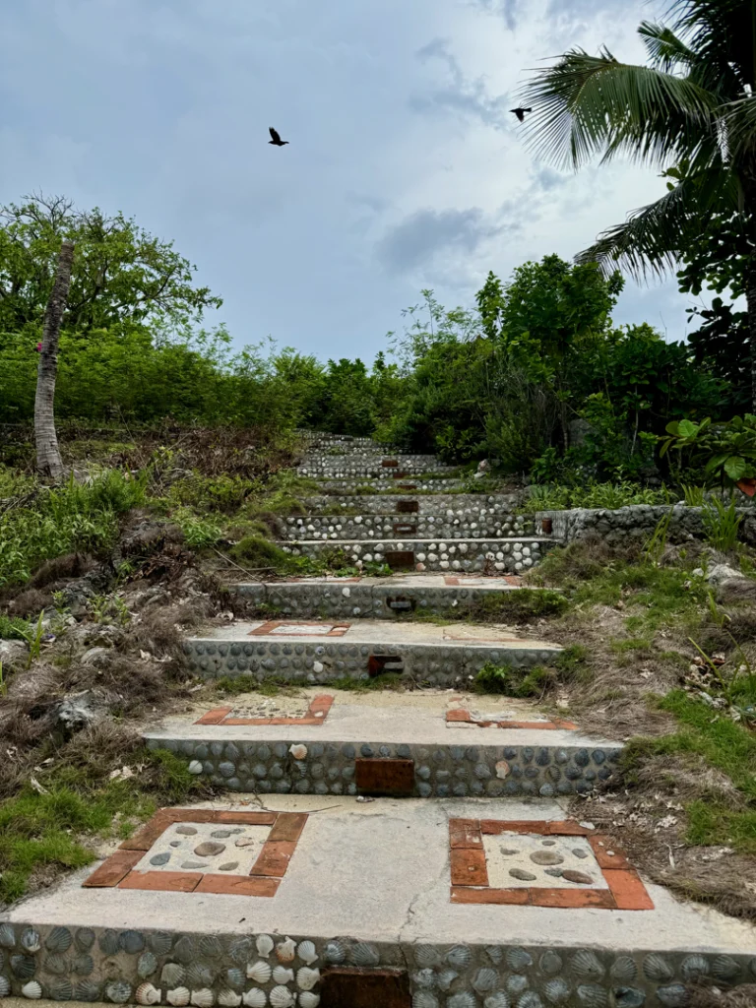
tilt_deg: +2.0
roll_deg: +0.7
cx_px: 378
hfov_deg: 56.8
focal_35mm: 24
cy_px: 504
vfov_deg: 71.6
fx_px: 699
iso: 80
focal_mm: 6.76
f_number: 1.78
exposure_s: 1/4950
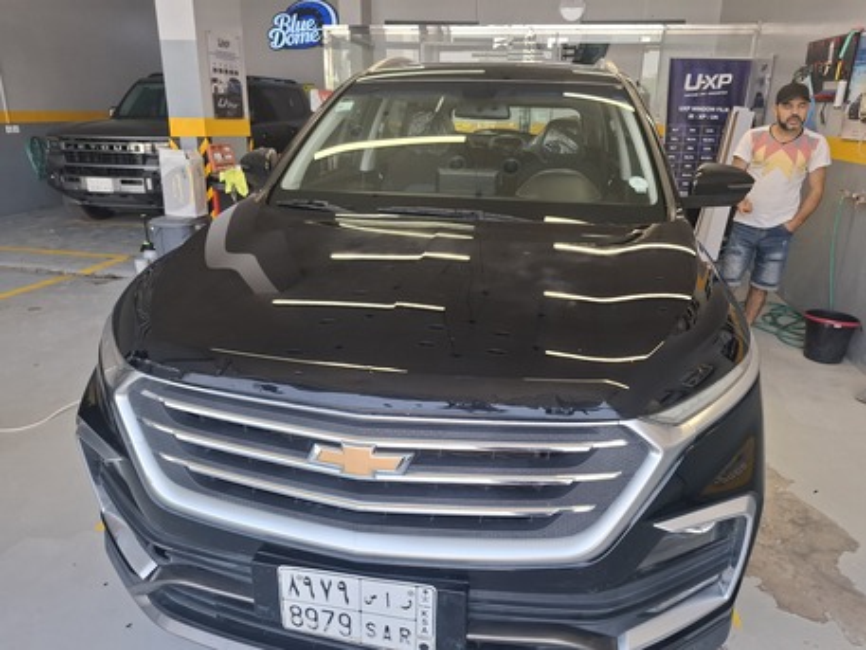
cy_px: 325
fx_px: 576
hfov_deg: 73.9
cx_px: 433
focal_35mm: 23
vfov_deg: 58.9
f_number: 1.8
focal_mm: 5.54
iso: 50
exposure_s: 1/207
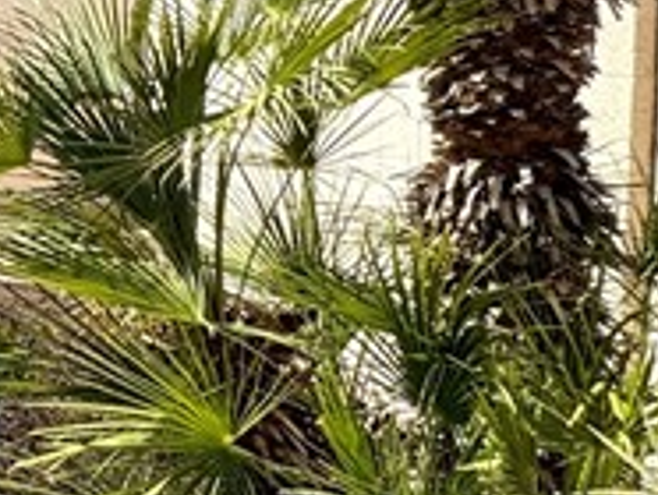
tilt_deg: -0.6
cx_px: -577
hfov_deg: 18.6
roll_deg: -0.3
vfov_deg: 18.9
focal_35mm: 77
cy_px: 50
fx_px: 1466
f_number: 2.2
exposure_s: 1/1034
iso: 50
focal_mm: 2.22
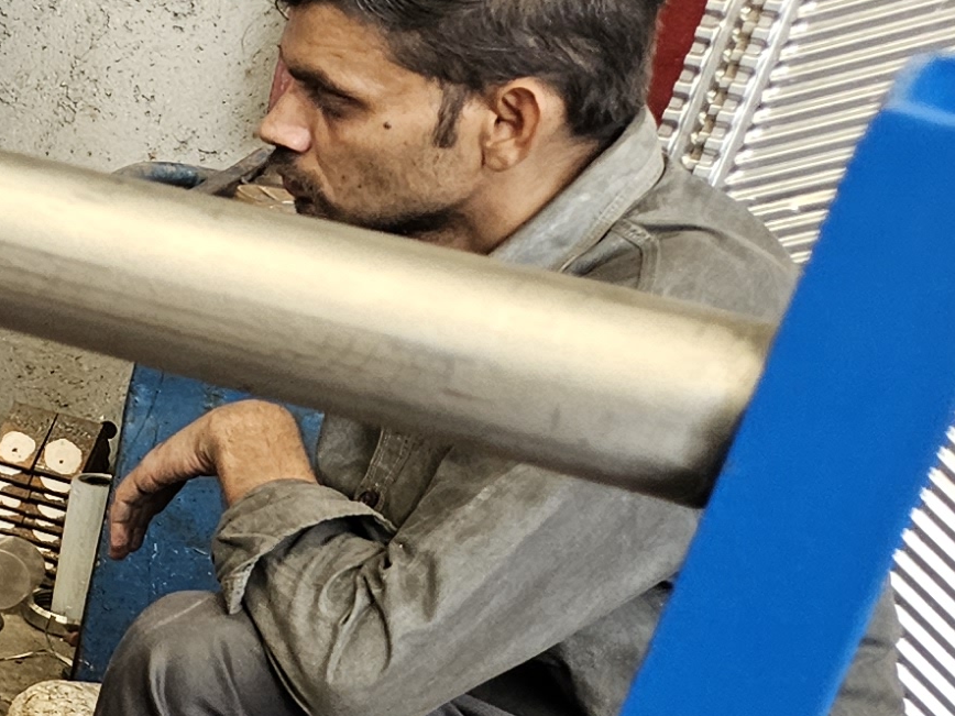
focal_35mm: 106
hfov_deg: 14.0
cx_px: -1218
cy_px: 761
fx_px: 2924
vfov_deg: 13.7
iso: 160
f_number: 1.8
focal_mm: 5.4
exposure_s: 1/180
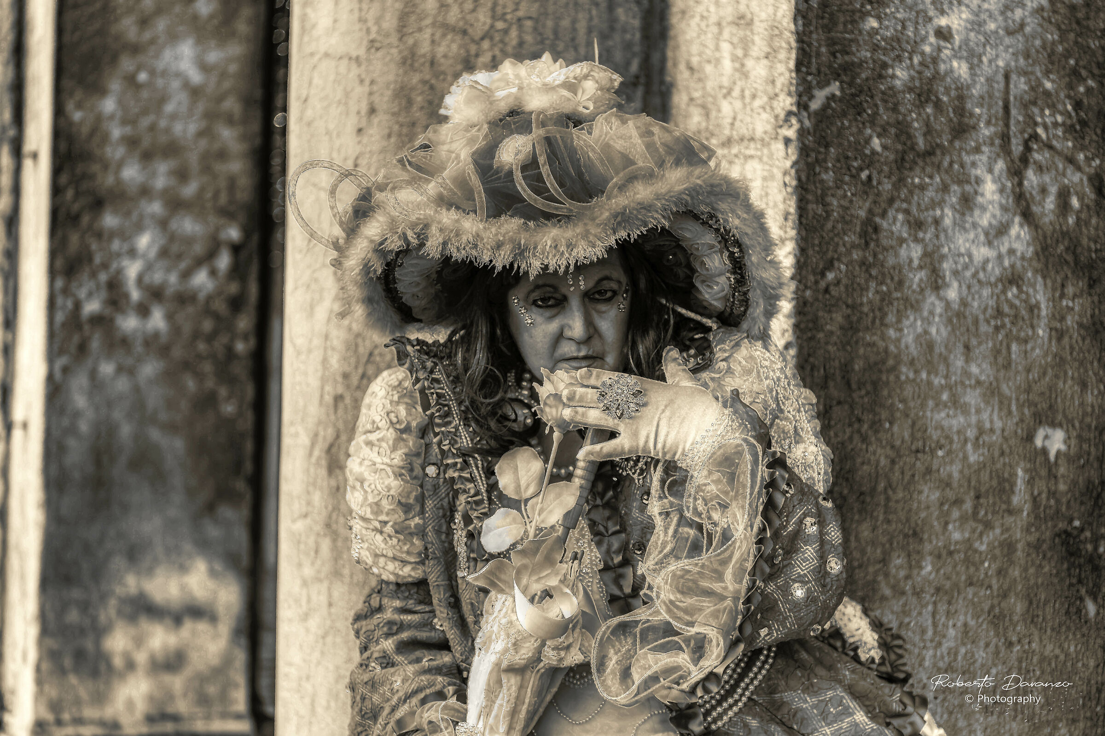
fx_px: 2148
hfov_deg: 28.8
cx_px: 552
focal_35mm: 70
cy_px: 368
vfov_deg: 19.4
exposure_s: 1/250
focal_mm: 70
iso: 125
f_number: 2.8
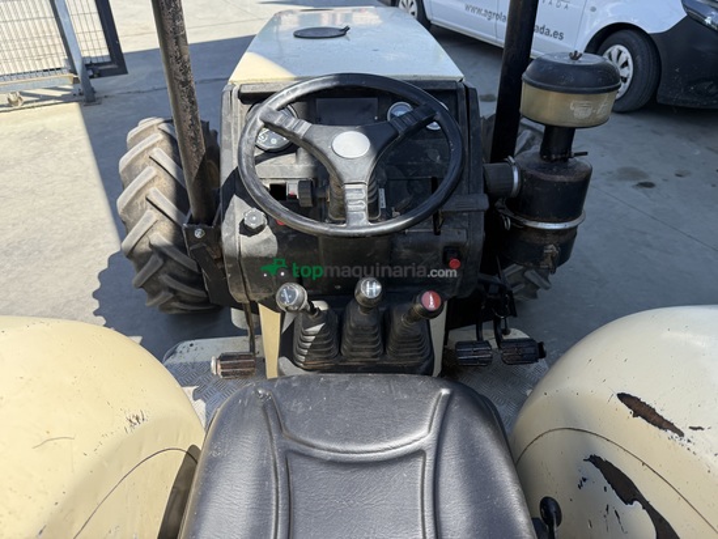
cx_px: 359
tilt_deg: -35.9
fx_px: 498
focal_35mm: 24
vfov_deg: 56.8
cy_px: 270
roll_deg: +1.1
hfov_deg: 71.6
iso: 100
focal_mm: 6.76
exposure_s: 1/1653
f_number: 1.78
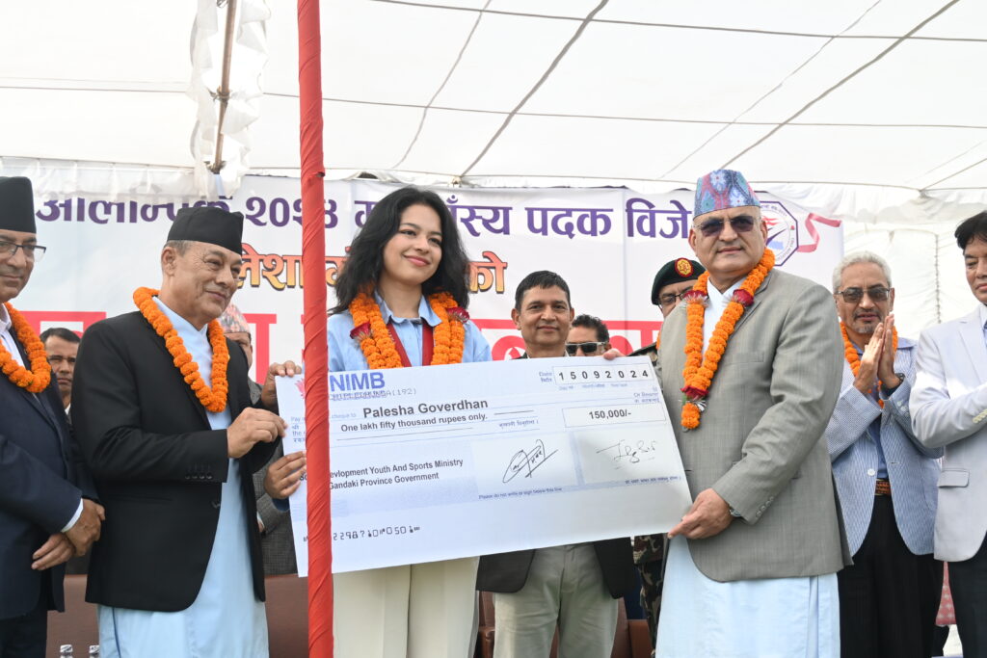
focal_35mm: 51
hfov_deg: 38.9
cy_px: 329
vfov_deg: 26.5
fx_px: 1398
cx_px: 494
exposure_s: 1/250
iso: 180
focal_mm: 34
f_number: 5.6
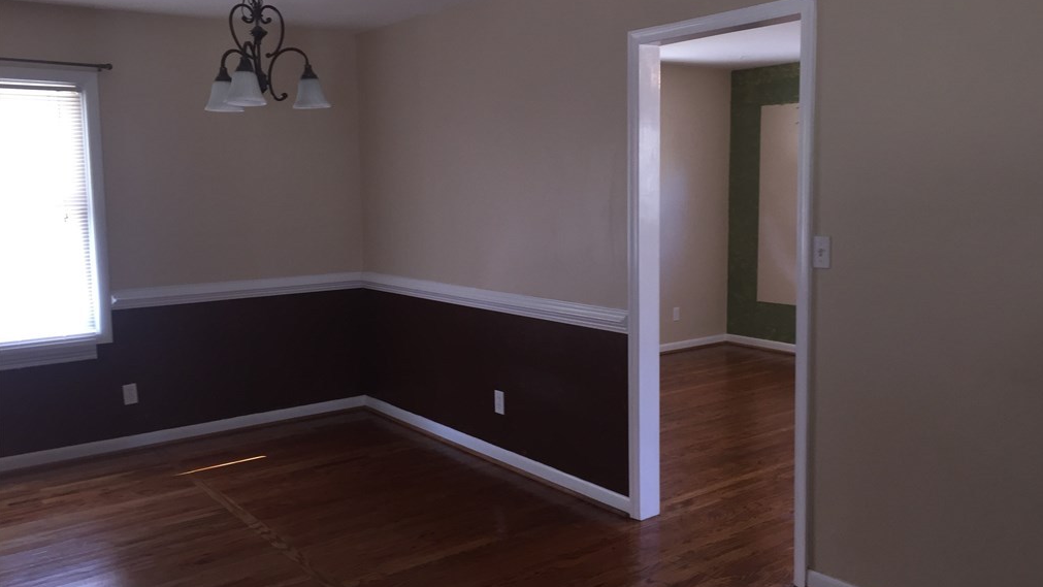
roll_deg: +0.8
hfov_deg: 61.0
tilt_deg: -7.7
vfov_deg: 36.7
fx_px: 885
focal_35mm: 32
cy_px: 283
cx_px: 525
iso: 80
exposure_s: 1/30
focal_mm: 4.15
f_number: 2.2
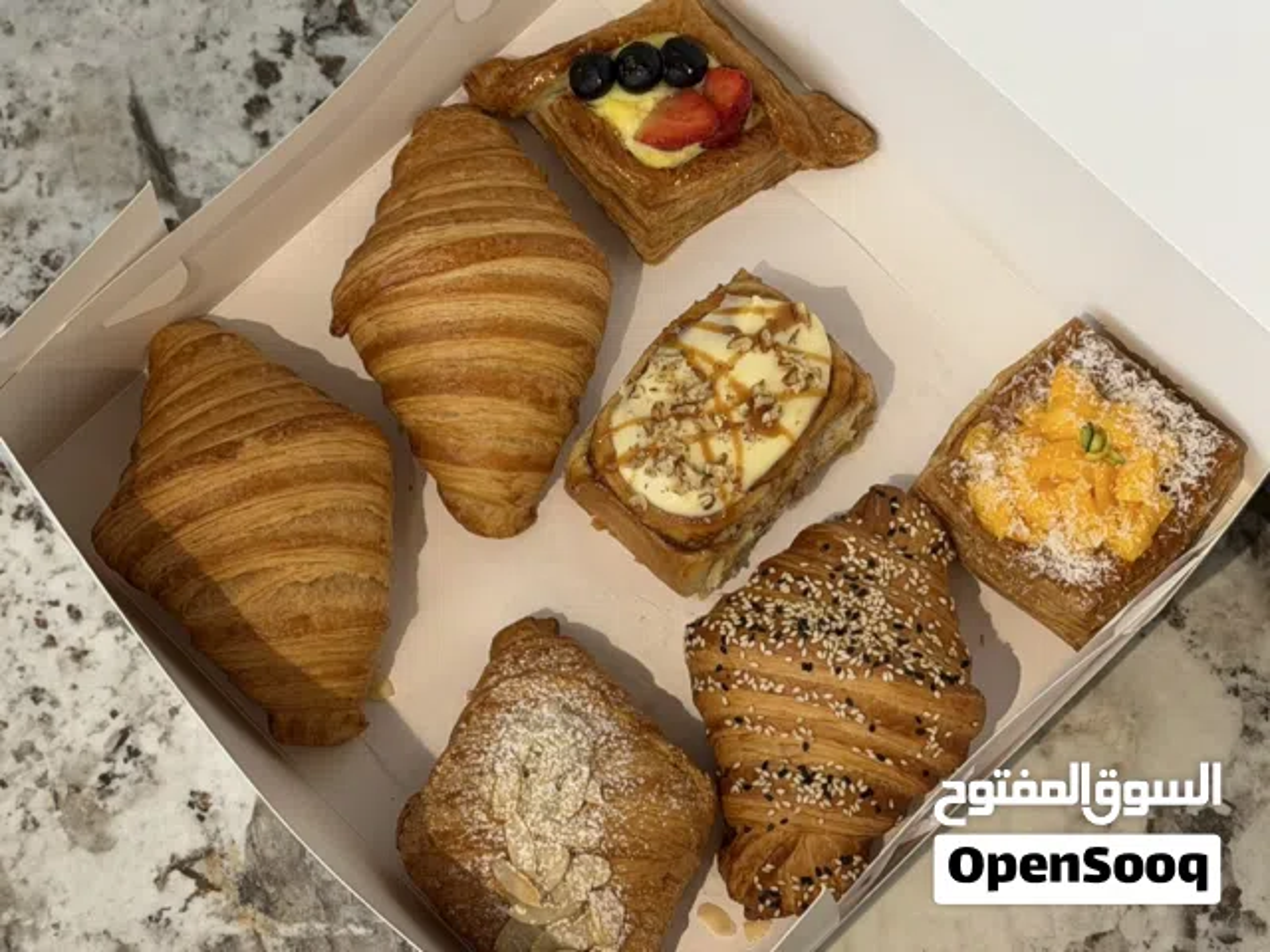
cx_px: 635
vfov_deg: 30.3
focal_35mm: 48
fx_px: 1761
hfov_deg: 39.7
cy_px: 476
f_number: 1.78
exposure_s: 1/50
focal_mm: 6.76
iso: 50
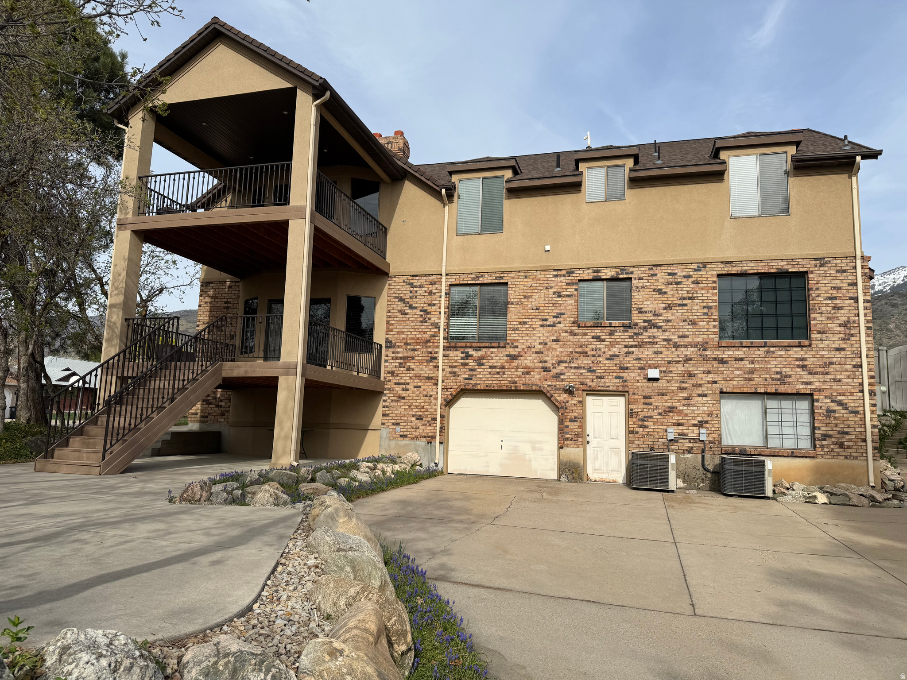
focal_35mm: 24
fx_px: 629
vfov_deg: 56.8
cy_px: 340
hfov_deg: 71.6
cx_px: 454
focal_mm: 6.76
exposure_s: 1/4950
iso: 80
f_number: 1.78
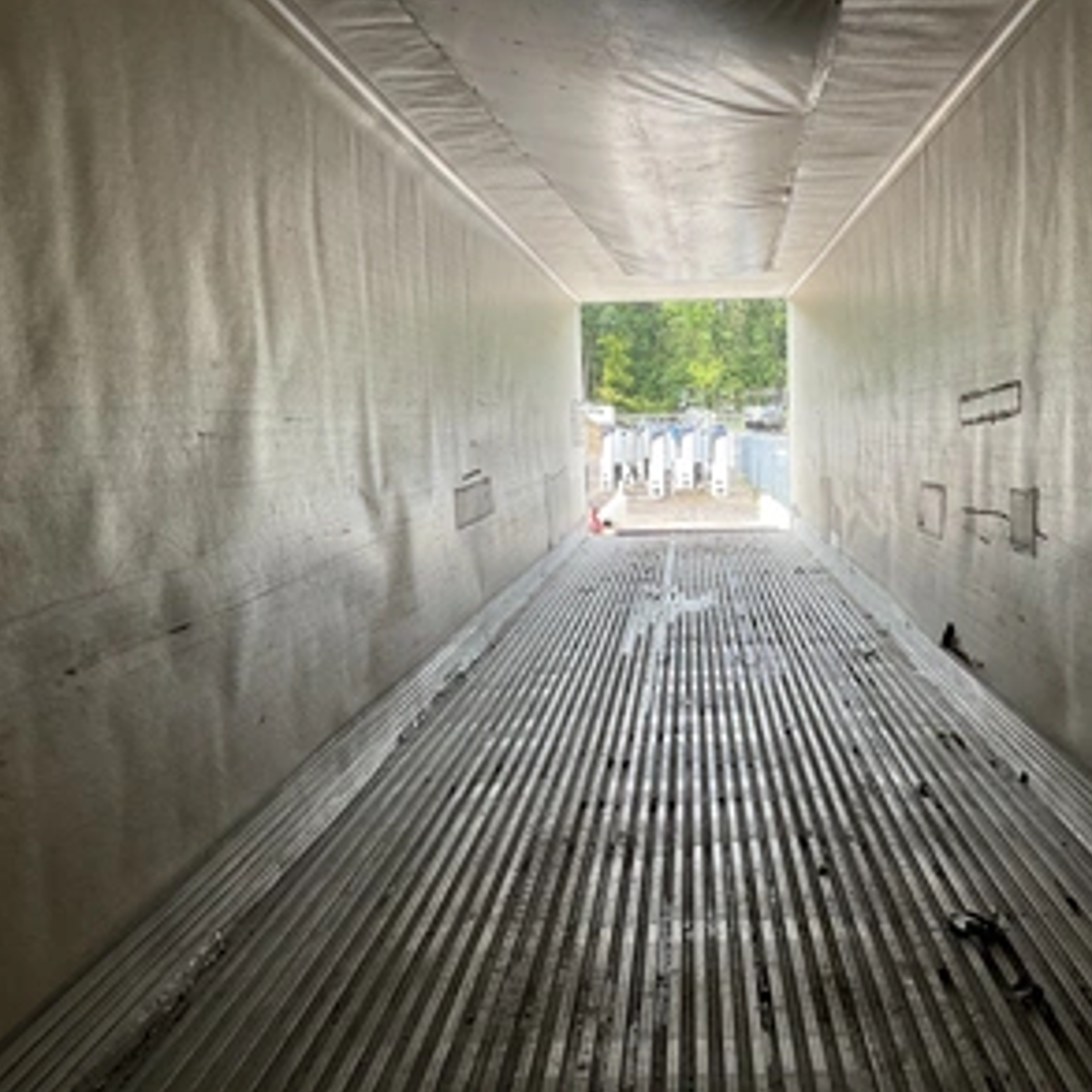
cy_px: 537
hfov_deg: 46.6
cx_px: 708
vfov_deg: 47.2
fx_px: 1249
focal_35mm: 35
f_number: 1.8
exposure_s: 1/122
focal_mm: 3
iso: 32
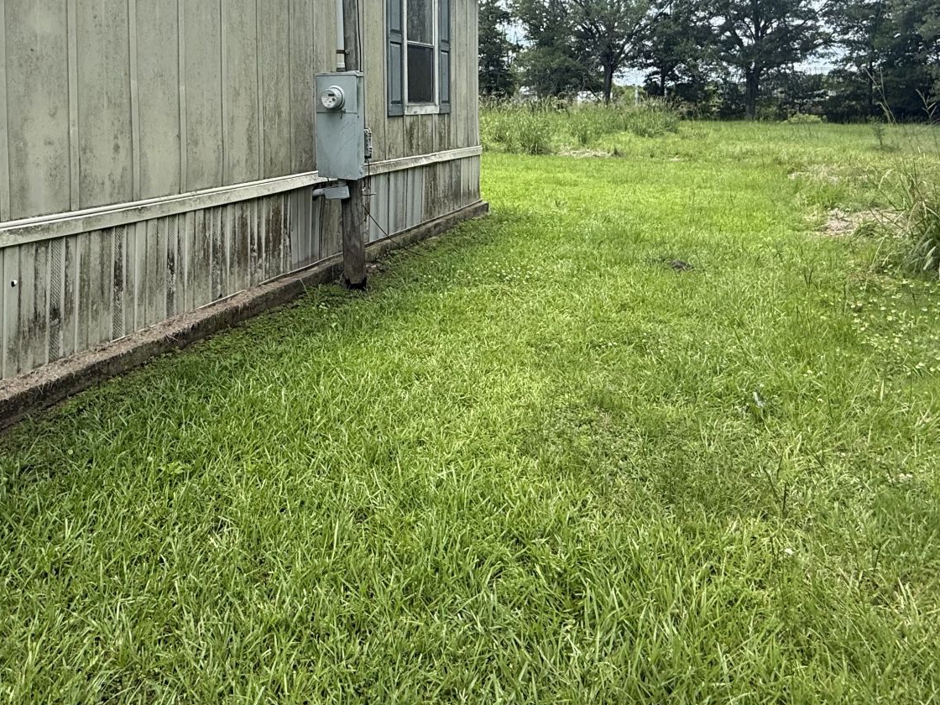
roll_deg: +1.5
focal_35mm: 25
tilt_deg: -0.4
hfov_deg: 68.5
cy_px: 133
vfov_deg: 51.2
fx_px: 679
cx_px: 364
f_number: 2.2
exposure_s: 1/1017
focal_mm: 2.22
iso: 64
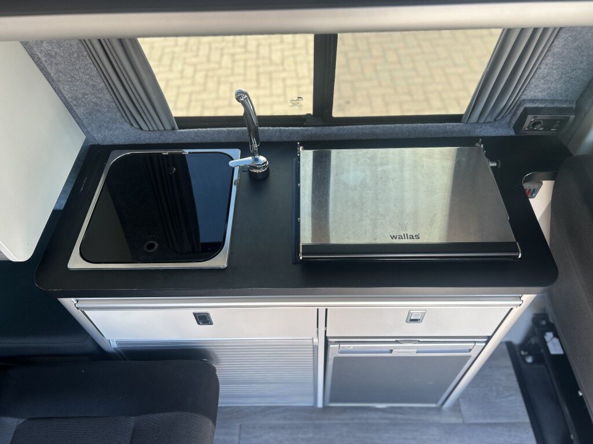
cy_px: 222
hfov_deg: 67.3
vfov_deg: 53.1
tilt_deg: -49.7
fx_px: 445
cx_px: 296
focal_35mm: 26
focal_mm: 5.7
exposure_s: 1/121
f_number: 1.5
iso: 40
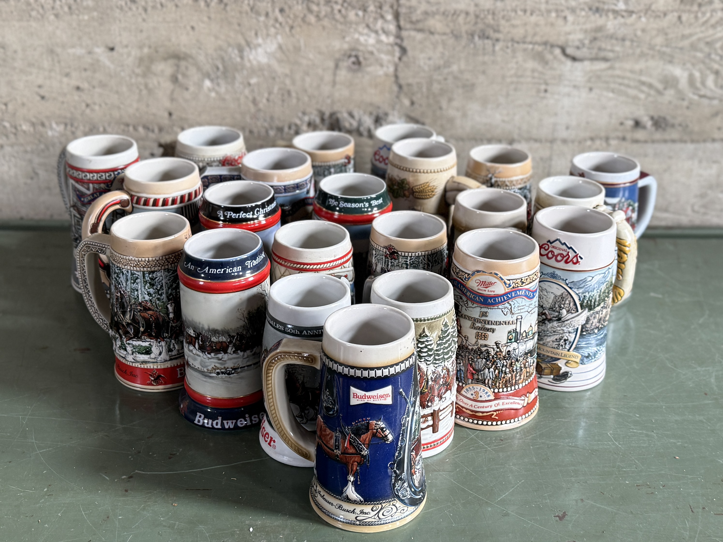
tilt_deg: -24.7
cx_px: 362
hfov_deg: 71.6
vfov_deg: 56.8
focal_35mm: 24
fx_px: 501
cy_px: 271
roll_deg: -1.4
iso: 200
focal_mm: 6.76
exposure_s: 1/109
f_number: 1.78
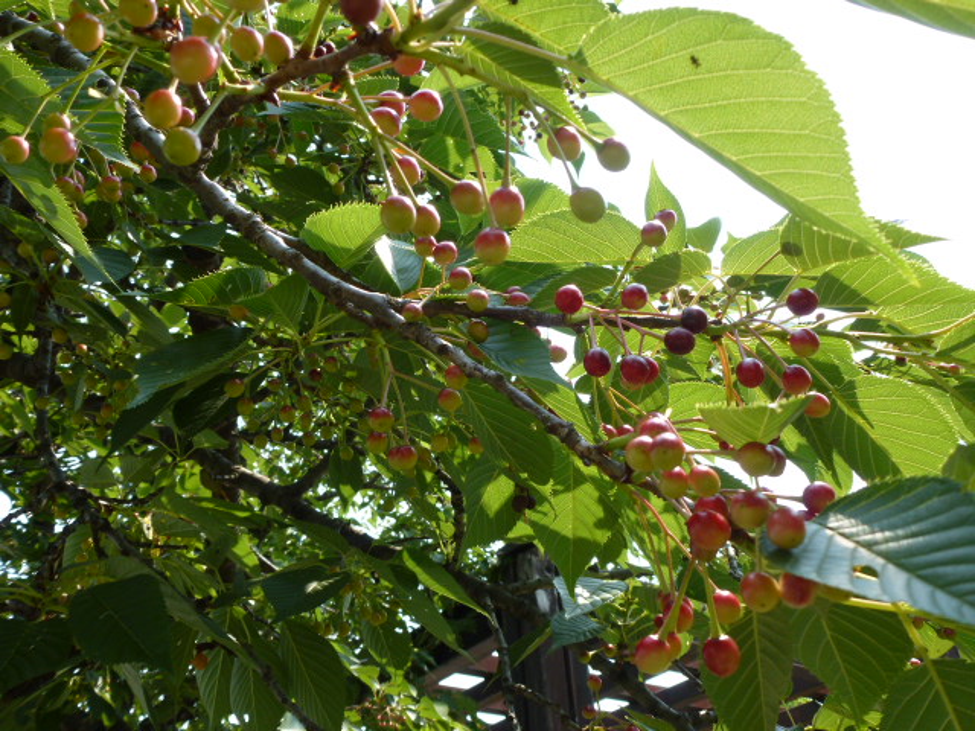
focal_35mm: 30
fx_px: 845
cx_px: 488
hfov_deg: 60.0
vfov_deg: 46.8
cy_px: 366
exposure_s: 1/250
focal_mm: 5.4
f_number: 4
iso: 100
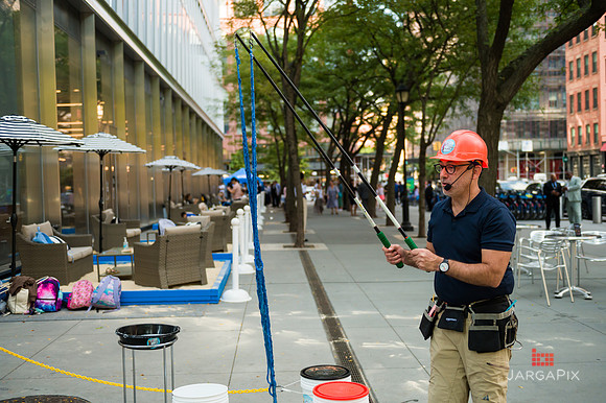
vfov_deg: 33.4
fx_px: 673
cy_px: 202
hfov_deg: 48.5
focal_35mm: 40
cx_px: 303
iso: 800
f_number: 3.2
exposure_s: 1/1600
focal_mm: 40
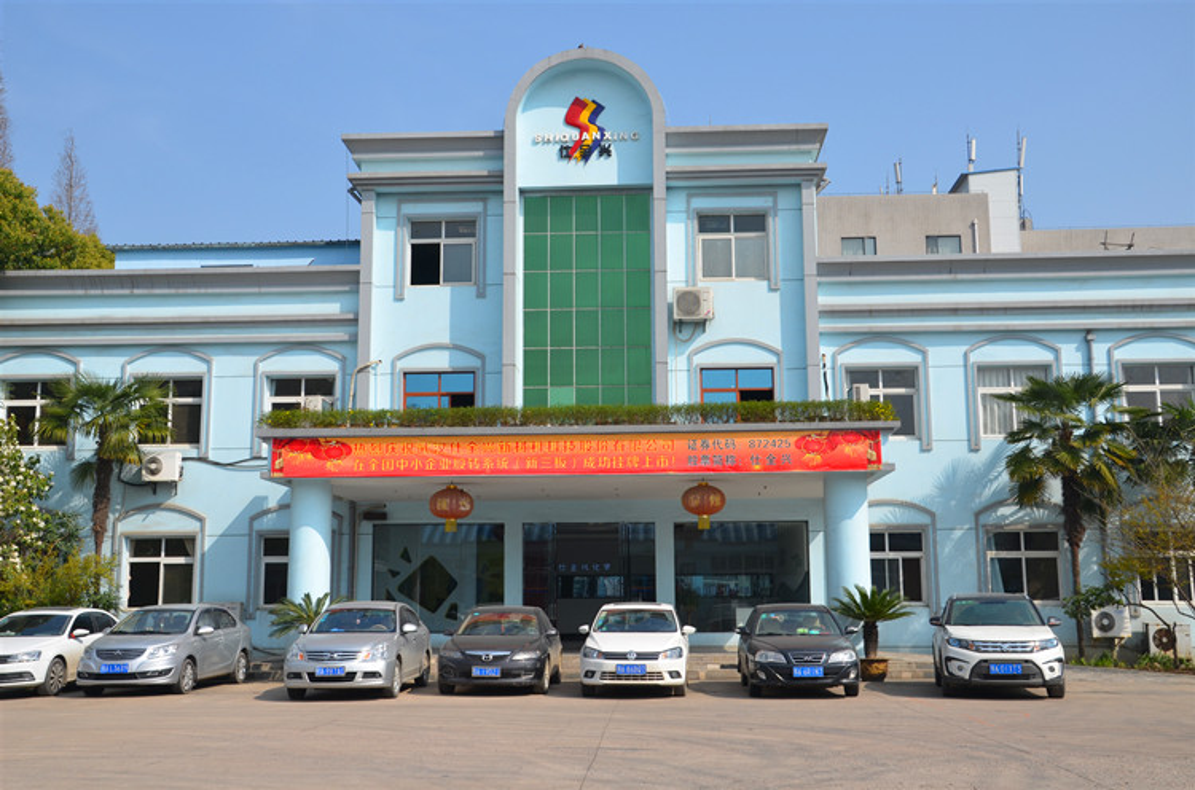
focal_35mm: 38
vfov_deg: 35.3
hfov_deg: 51.4
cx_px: 598
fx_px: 1242
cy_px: 395
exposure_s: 1/320
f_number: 9
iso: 100
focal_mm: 25
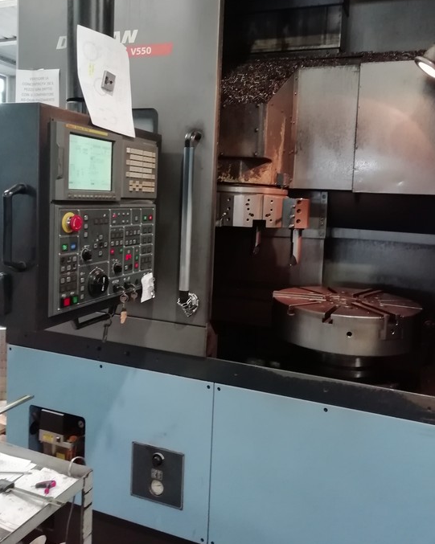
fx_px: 483
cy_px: 232
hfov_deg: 48.4
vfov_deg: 58.5
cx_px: 239
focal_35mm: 30
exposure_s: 1/33.3
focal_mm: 3.46
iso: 320
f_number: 2.2
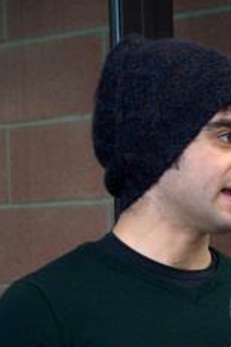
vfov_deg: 11.9
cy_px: 267
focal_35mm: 173
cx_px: 229
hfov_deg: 7.9
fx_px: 1671
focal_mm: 55
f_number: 5.6
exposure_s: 1/20
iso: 400
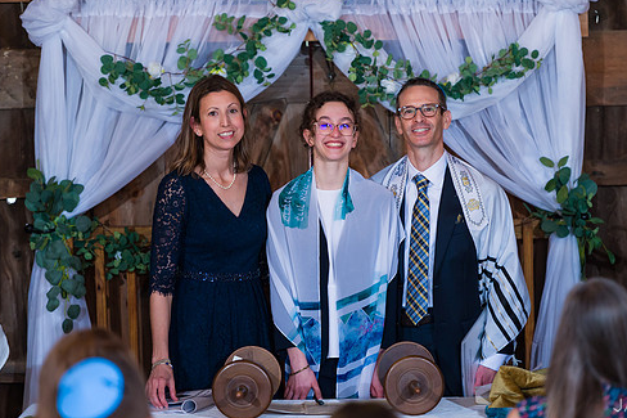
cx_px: 364
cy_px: 192
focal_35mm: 214
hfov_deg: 9.6
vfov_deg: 6.4
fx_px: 3726
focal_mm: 180
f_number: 3.2
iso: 1600
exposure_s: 1/200
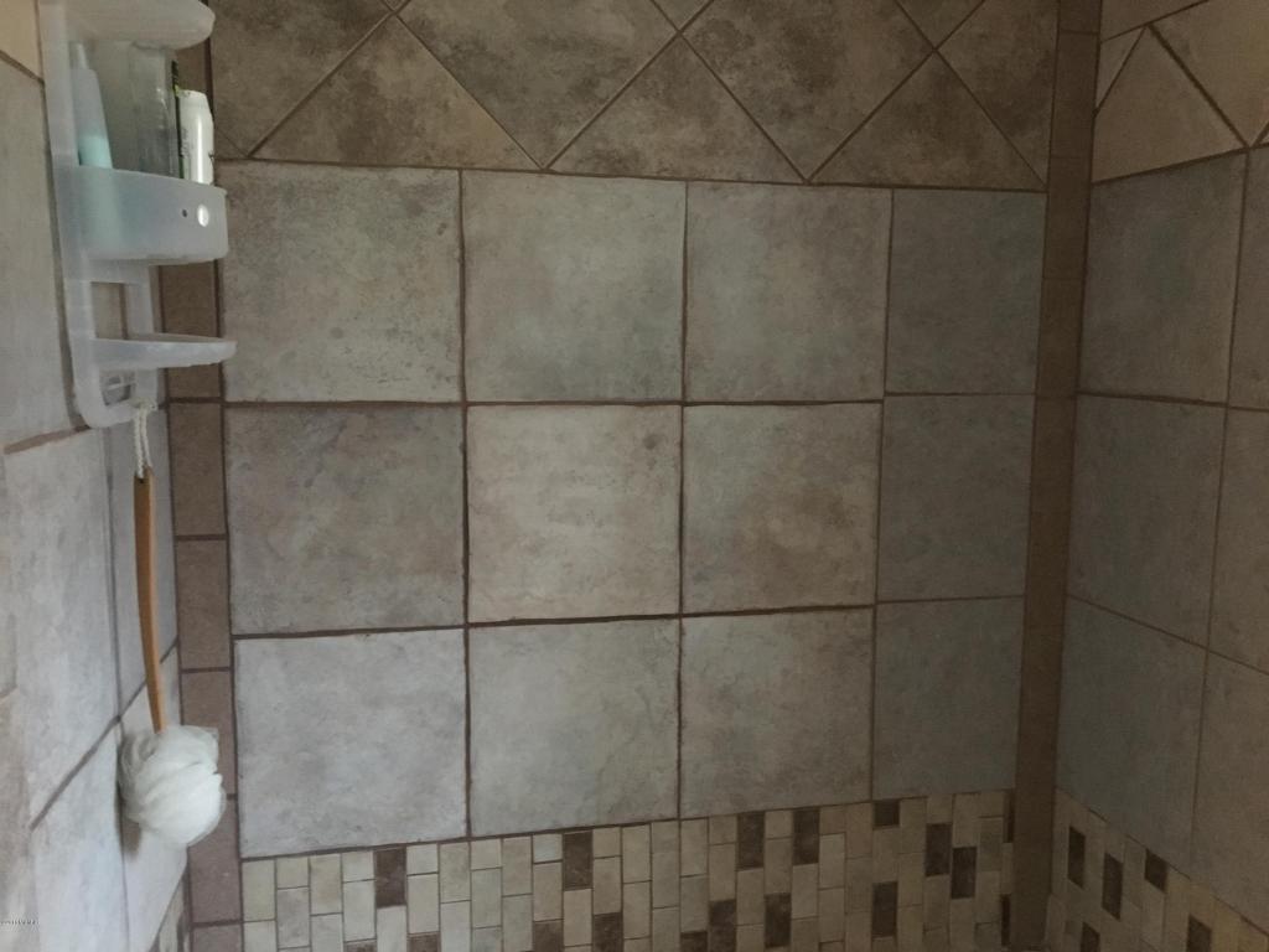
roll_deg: -0.7
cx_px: 634
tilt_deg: -7.5
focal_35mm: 29
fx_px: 1063
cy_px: 476
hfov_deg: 61.7
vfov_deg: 48.2
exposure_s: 1/15
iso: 500
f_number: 2.2
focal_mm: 4.15
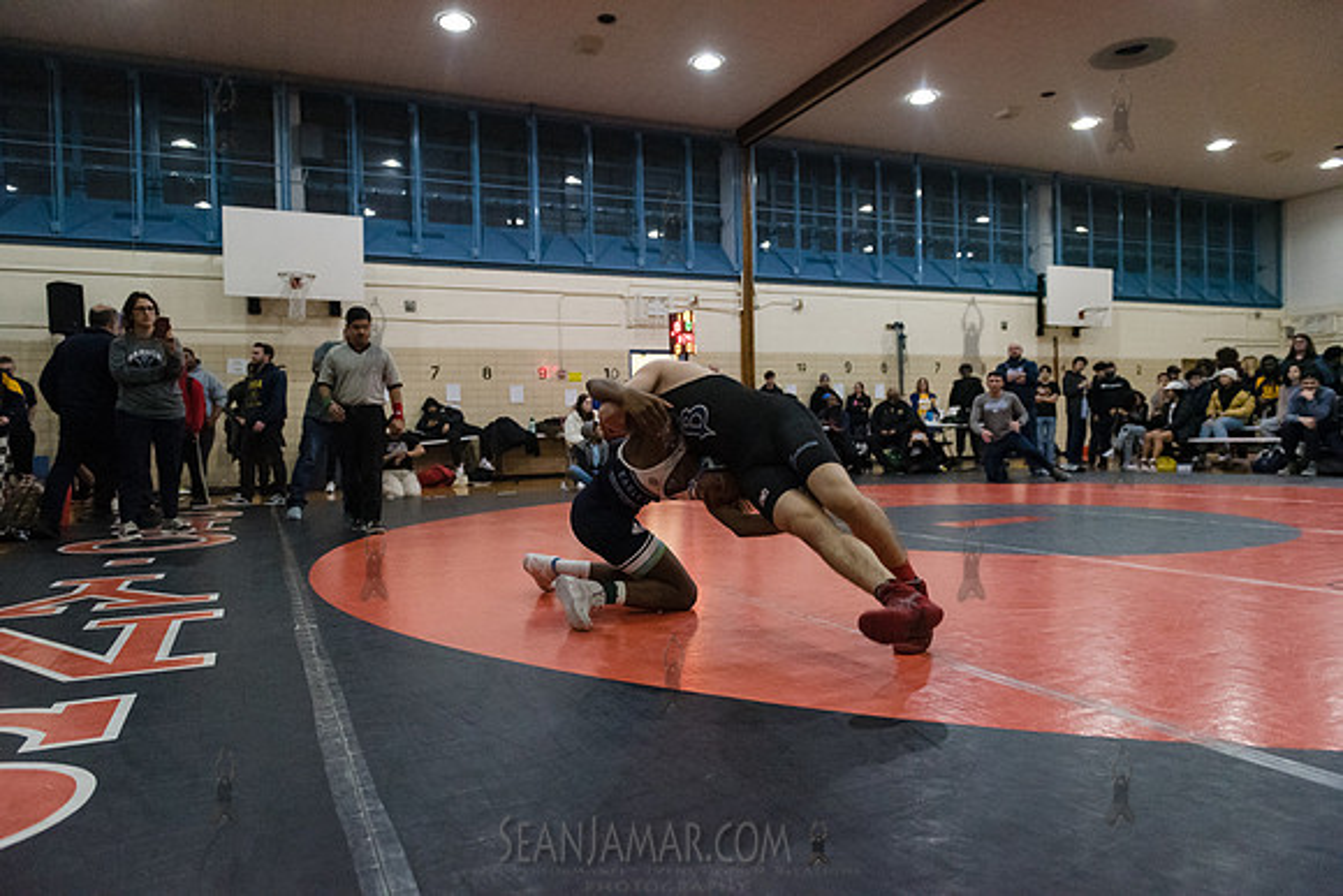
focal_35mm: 24
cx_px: 672
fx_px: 896
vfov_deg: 53.2
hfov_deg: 73.7
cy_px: 448
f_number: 3.2
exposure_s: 1/400
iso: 8000
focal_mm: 24
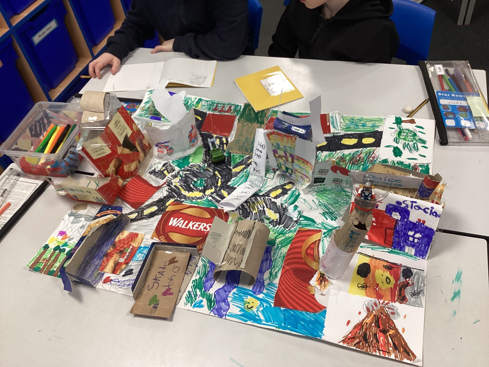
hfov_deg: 58.4
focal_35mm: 31
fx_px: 438
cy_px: 184
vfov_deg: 45.4
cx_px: 244
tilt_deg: -46.9
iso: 100
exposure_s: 1/50
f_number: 2.4
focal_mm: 3.3
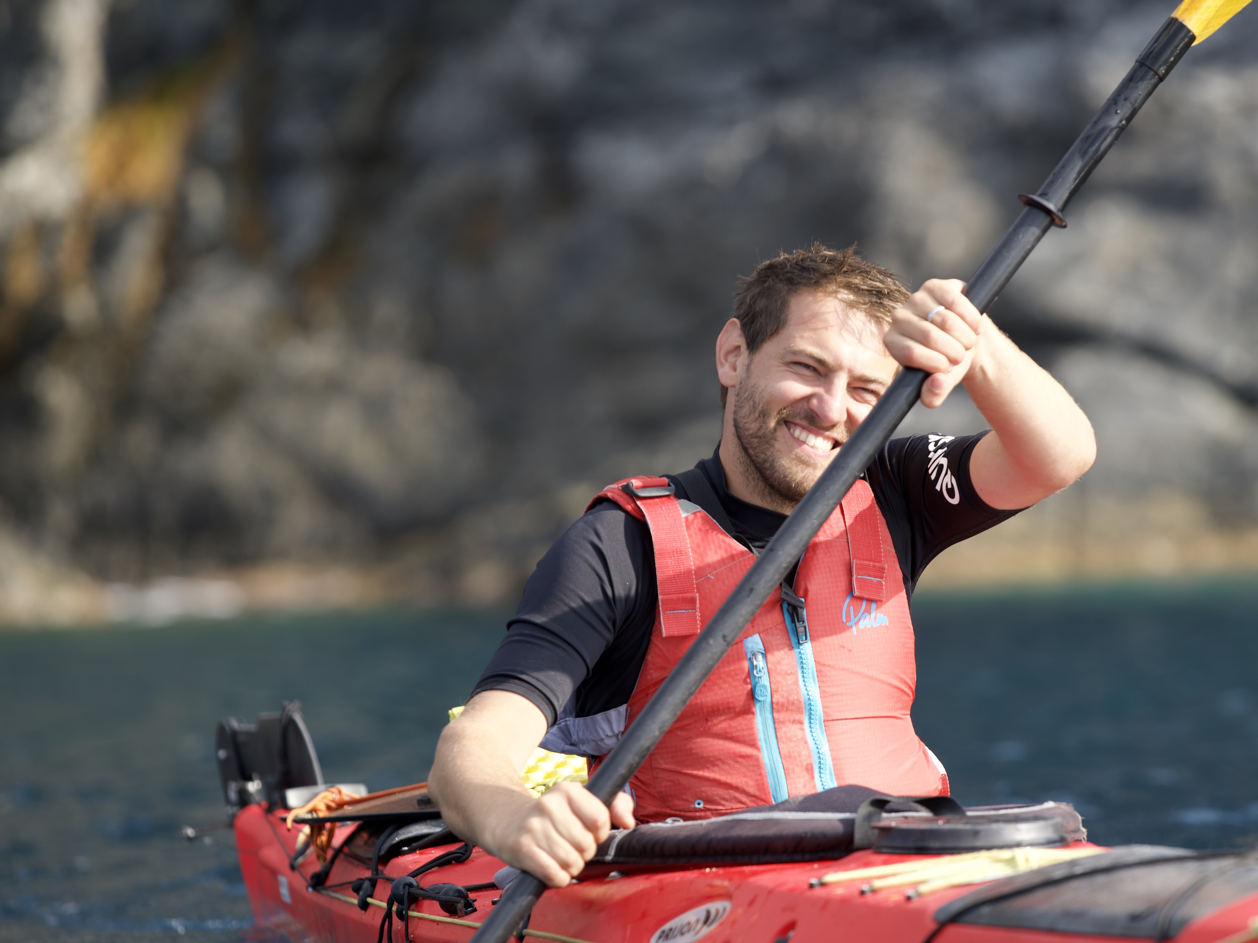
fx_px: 9849
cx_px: 753
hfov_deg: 7.3
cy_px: 573
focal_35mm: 271
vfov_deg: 5.5
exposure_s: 1/320
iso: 100
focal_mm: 200
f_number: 4
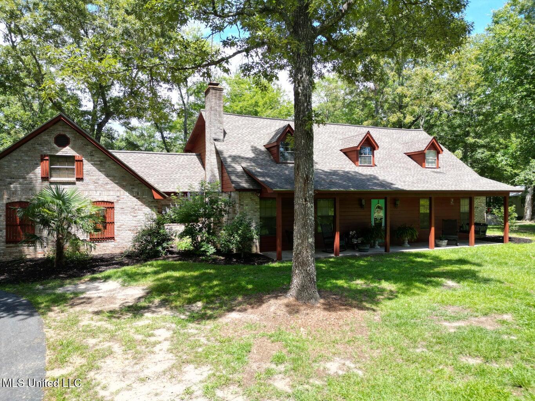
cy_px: 200
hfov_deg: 71.6
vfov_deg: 56.8
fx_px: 371
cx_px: 268
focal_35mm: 24
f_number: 1.7
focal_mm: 6.72
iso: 100
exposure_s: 1/1000
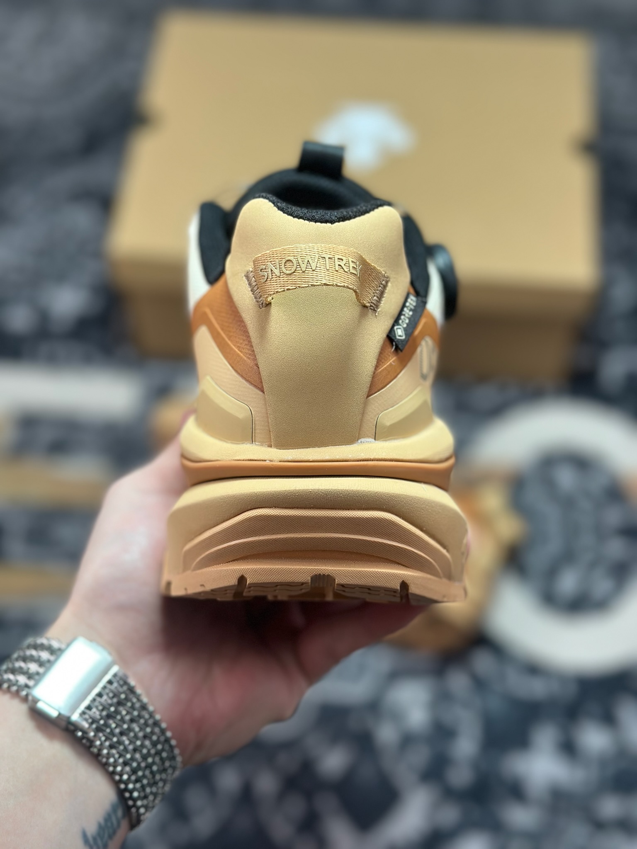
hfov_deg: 30.3
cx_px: 318
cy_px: 424
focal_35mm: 48
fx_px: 1178
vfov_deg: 39.7
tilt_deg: -58.7
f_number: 1.78
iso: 80
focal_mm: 6.86
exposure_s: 1/612
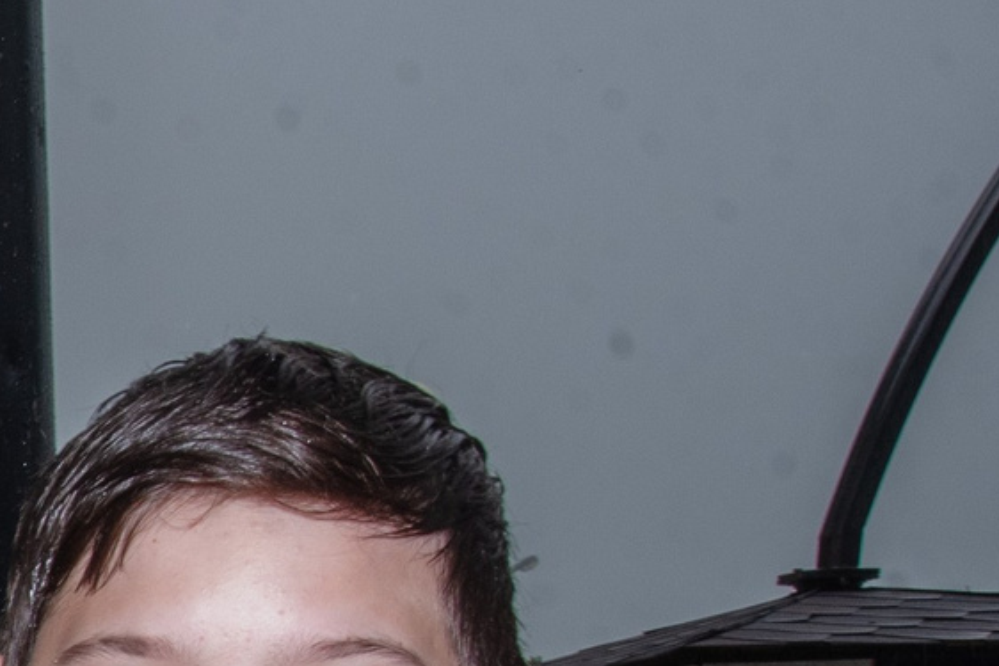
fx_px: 4913
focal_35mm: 177
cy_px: 1297
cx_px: -1350
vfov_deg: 7.5
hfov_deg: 10.2
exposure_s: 1/160
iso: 500
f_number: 13
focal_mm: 35
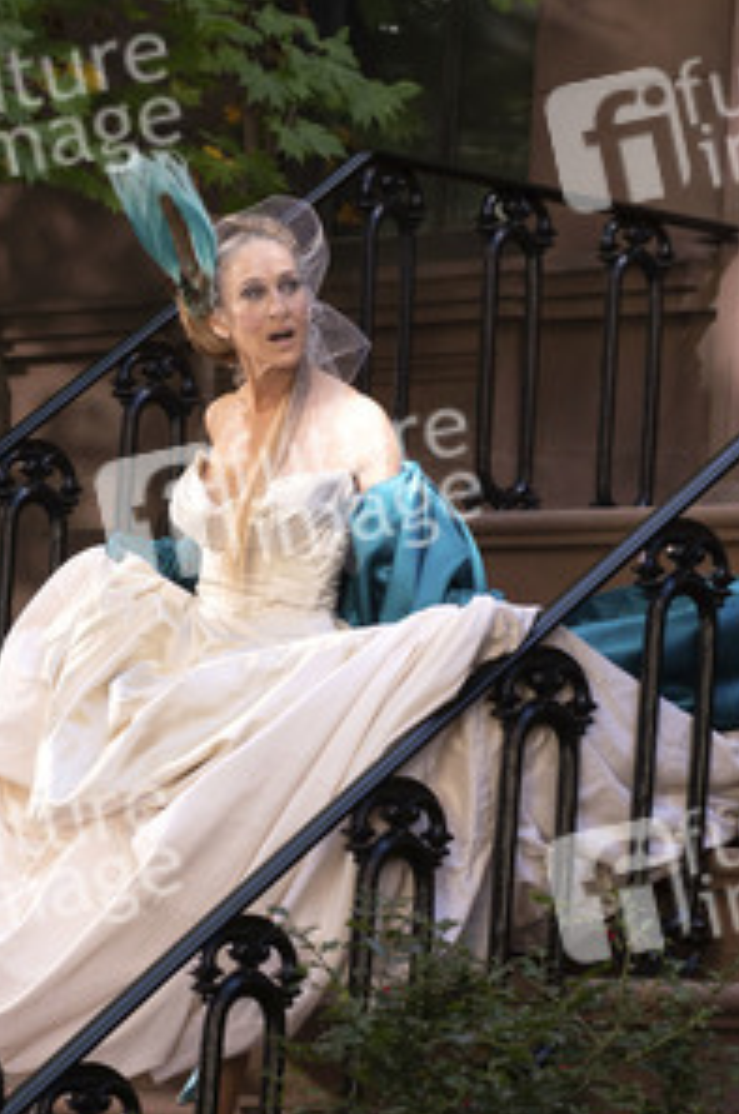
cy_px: 686
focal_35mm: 124
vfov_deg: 16.5
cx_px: 398
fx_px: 3831
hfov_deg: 11.0
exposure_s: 1/640
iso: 2000
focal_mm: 92
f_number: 5.6
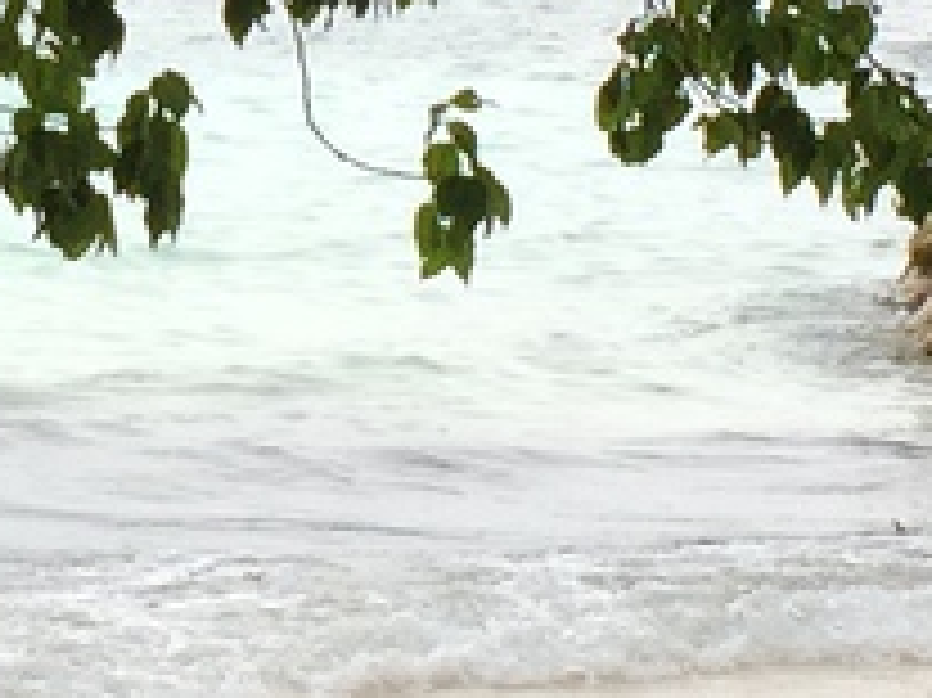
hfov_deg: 8.8
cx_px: 5
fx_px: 6027
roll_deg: -1.0
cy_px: -23
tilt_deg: -2.0
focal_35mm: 224
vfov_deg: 6.6
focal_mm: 4.15
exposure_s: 1/618
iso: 32
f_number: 2.2
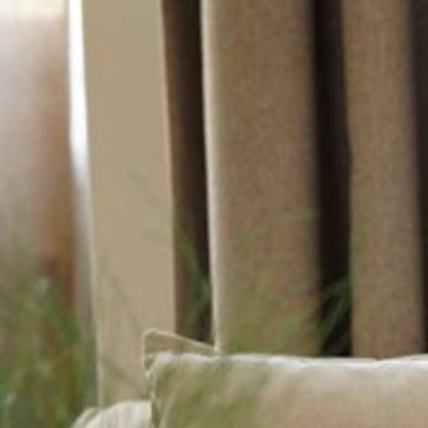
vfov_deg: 7.4
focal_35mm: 231
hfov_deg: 7.5
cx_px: 530
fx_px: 3231
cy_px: 659
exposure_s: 1/100
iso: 1600
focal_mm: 69
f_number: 4.5
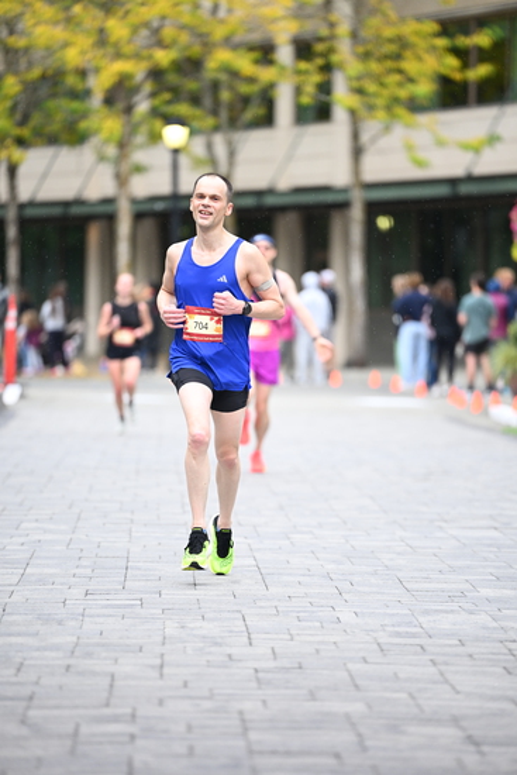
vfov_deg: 10.3
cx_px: 258
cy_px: 388
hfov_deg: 6.9
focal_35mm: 200
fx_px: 4305
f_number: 2.8
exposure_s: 1/1250
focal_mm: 200
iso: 1250
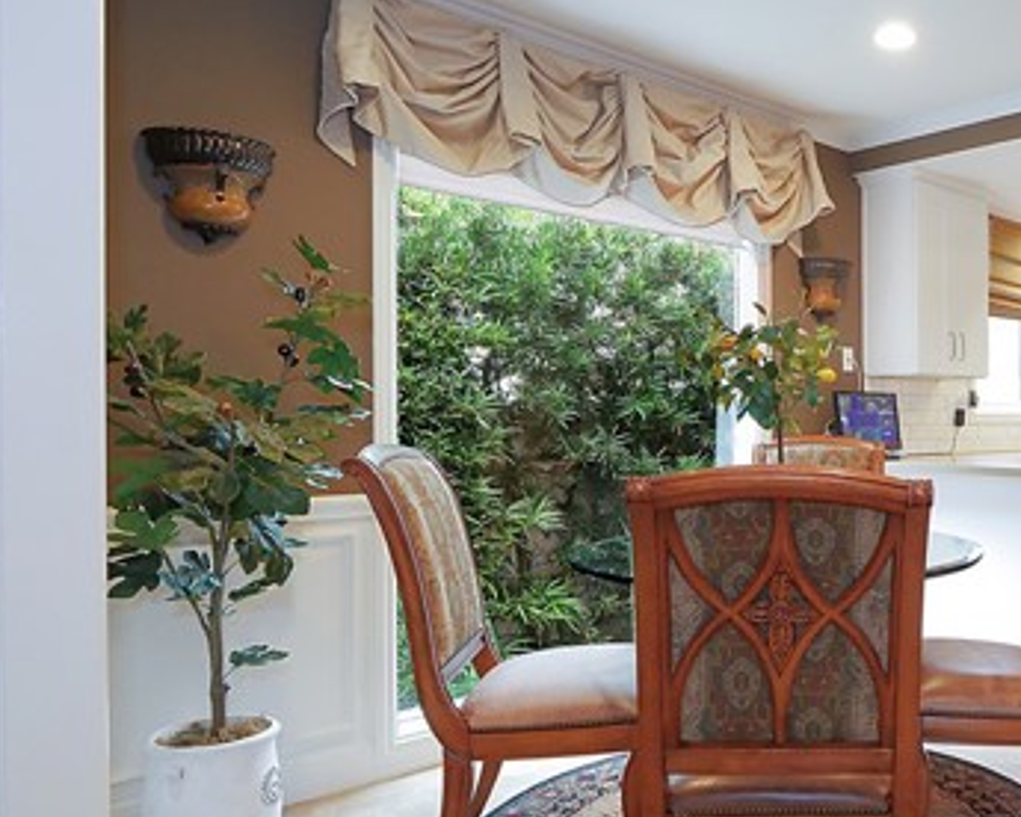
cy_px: 423
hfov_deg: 54.7
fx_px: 876
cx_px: 864
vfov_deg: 50.0
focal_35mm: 29
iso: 1600
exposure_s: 1/20
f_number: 8
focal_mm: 8
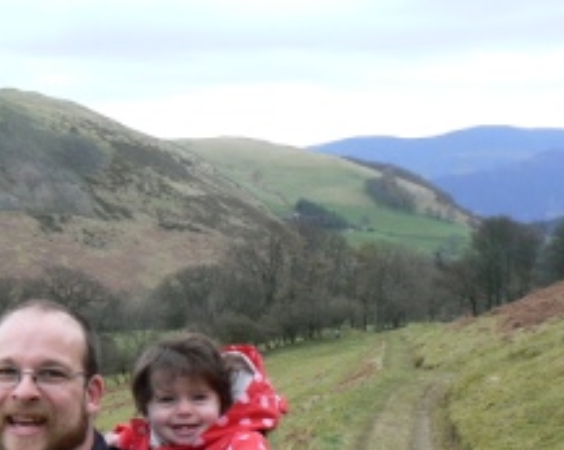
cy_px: 419
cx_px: 47
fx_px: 1167
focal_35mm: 70
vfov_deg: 21.3
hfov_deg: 26.2
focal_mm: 6
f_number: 4.5
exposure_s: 1/100
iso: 80
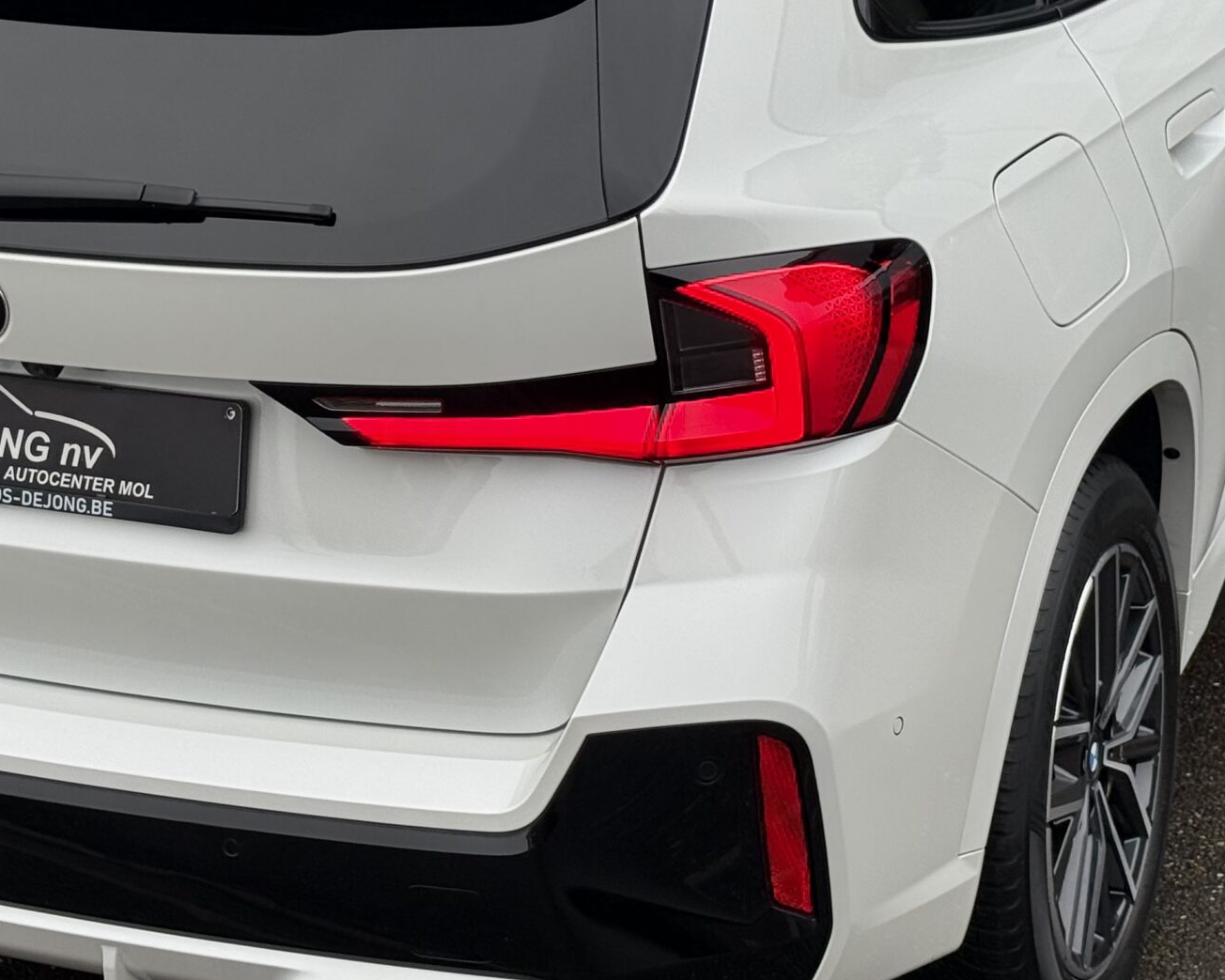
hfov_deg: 20.8
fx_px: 3335
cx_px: 537
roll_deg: +0.9
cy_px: 279
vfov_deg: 16.6
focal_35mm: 92
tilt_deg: -16.1
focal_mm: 6.76
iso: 64
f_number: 1.78
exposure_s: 1/509
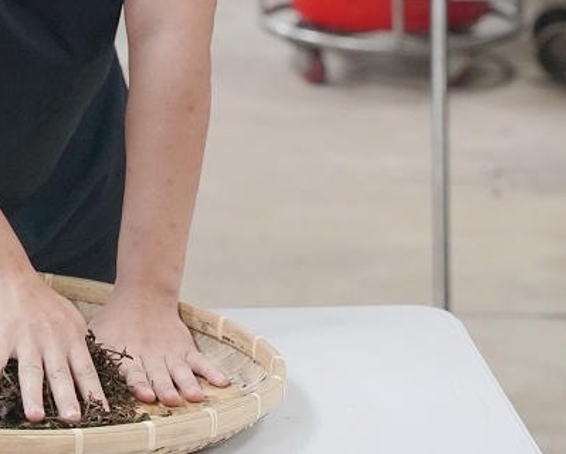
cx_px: -62
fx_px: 2884
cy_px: -64
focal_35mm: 172
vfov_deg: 8.9
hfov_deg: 11.1
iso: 5000
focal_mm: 61
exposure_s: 1/160
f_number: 4
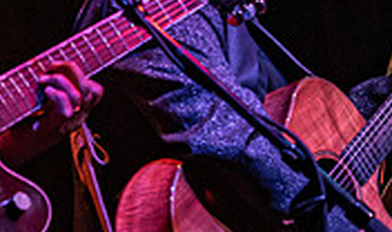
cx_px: 463
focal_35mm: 306
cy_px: 65
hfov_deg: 6.9
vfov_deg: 4.1
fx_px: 3220
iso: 2000
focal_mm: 70
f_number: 5.6
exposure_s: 1/160
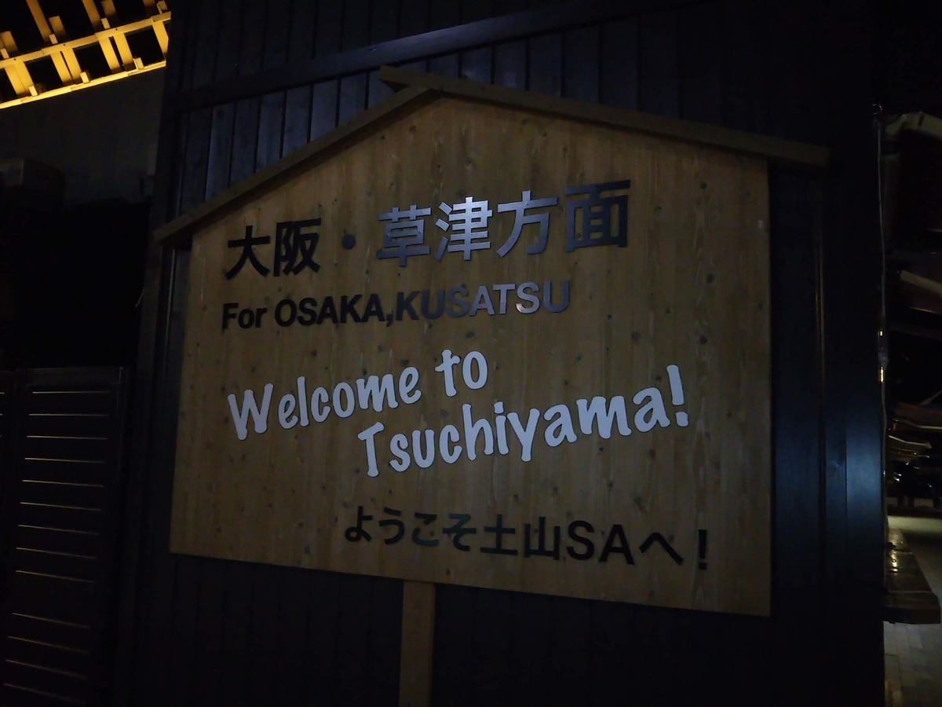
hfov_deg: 60.0
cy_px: 354
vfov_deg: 46.8
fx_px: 816
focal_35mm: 30
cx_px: 471
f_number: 2.2
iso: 836
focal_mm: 4
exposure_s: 1/23
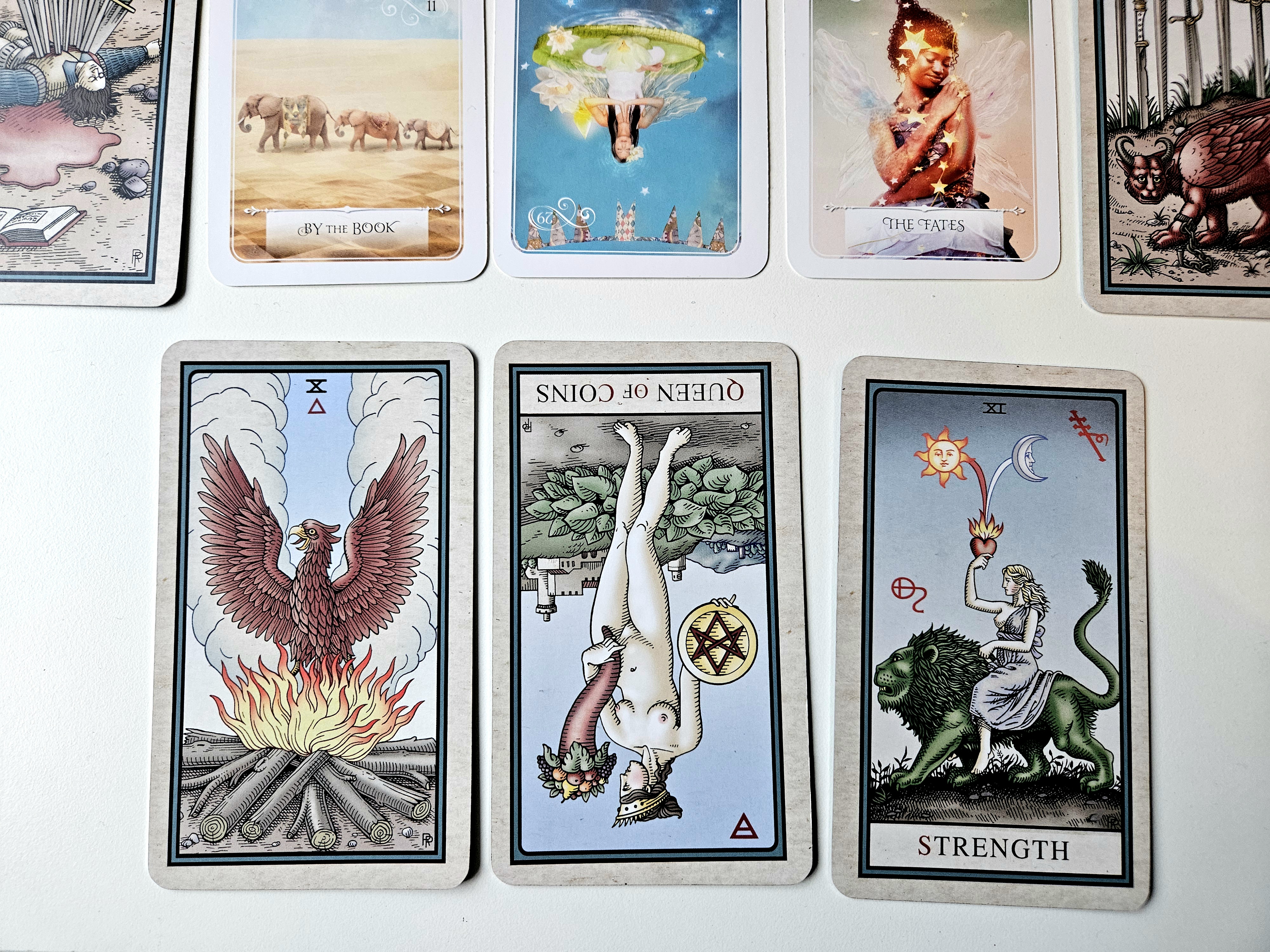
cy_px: 476
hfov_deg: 73.9
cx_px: 635
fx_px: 844
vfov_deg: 58.9
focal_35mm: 23
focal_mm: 5.4
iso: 250
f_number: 1.8
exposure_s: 1/101
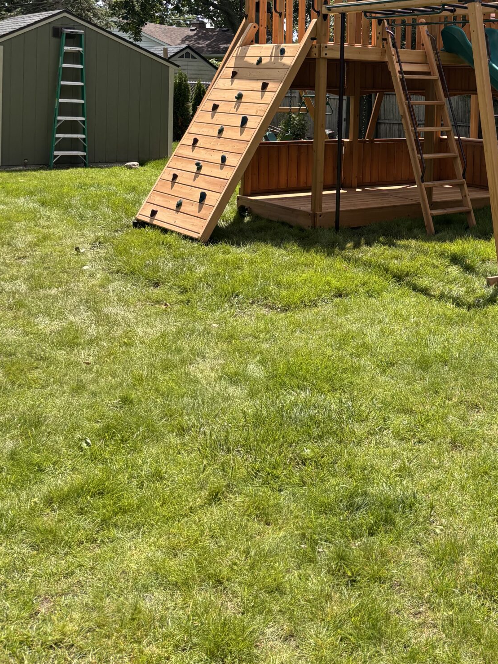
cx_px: 414
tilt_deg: -3.1
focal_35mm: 45
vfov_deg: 39.8
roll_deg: -1.7
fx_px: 863
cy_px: 101
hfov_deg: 31.2
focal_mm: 5.96
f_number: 1.6
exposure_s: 1/1751
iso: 50
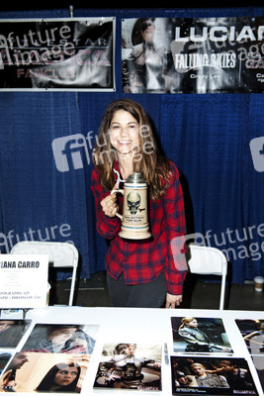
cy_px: 198
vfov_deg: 50.7
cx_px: 132
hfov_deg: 35.1
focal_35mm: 38
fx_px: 418
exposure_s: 1/320
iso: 400
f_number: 4
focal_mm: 38
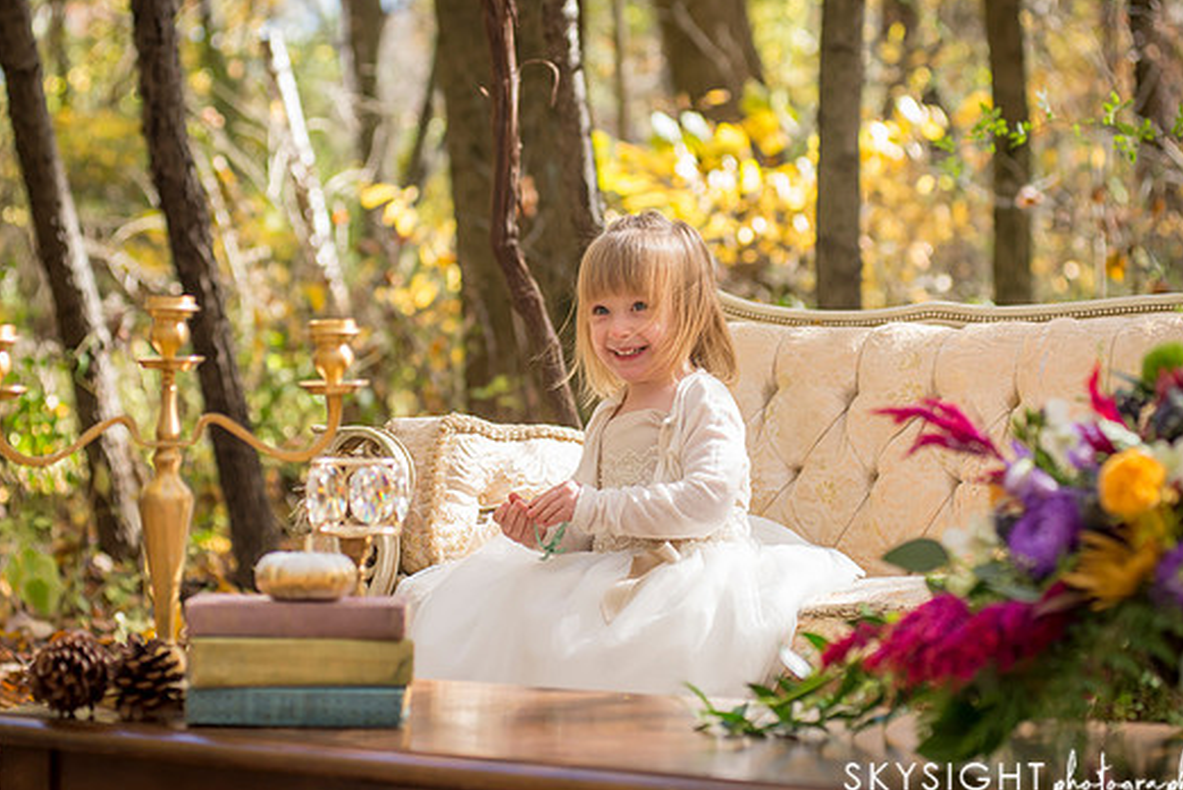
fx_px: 2926
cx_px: 584
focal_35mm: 89
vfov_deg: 15.4
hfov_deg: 22.9
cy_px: 394
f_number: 4.5
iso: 640
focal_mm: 80
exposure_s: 1/320
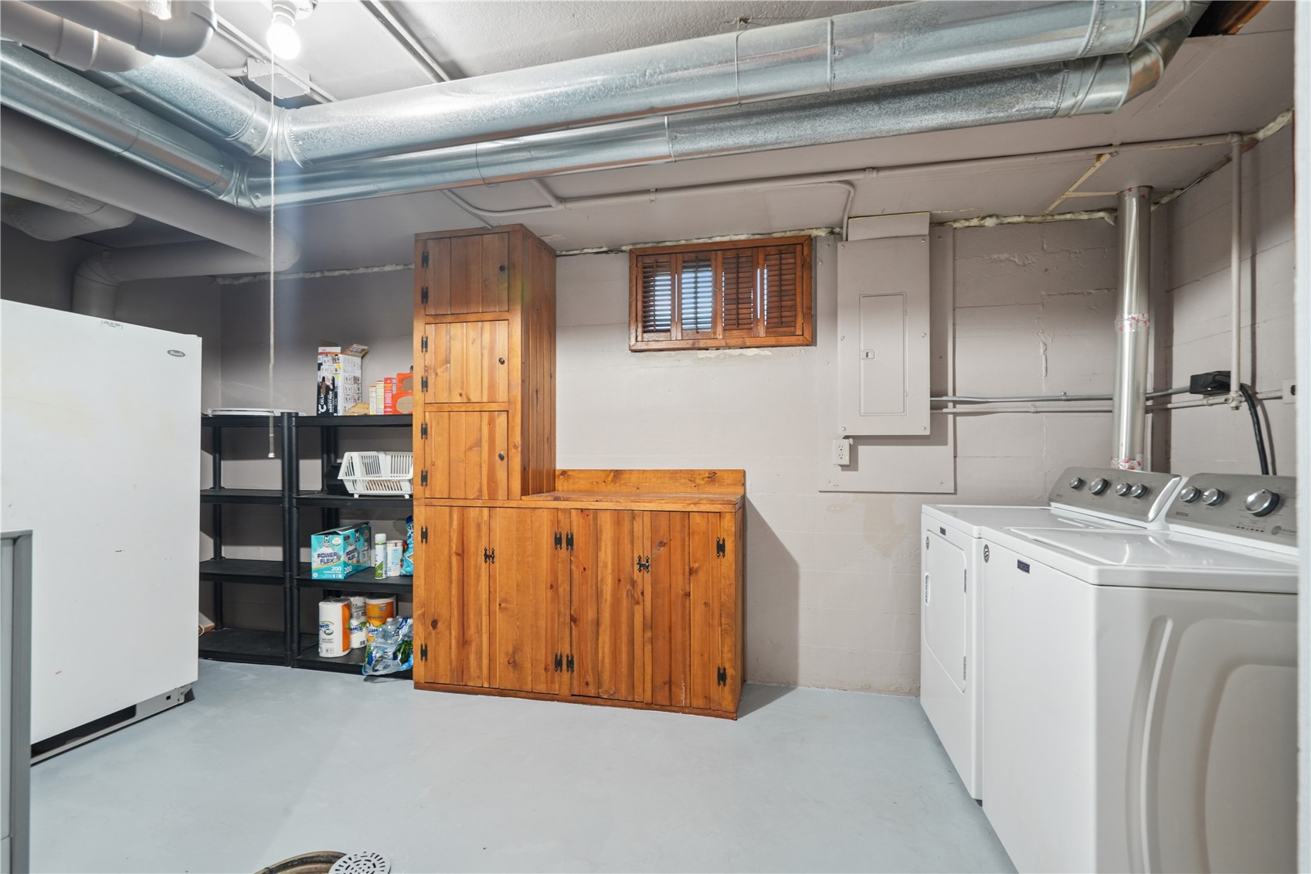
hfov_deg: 96.7
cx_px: 656
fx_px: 583
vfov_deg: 73.7
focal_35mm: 16
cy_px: 437
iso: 640
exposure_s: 1/1.67
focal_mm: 16
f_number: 10
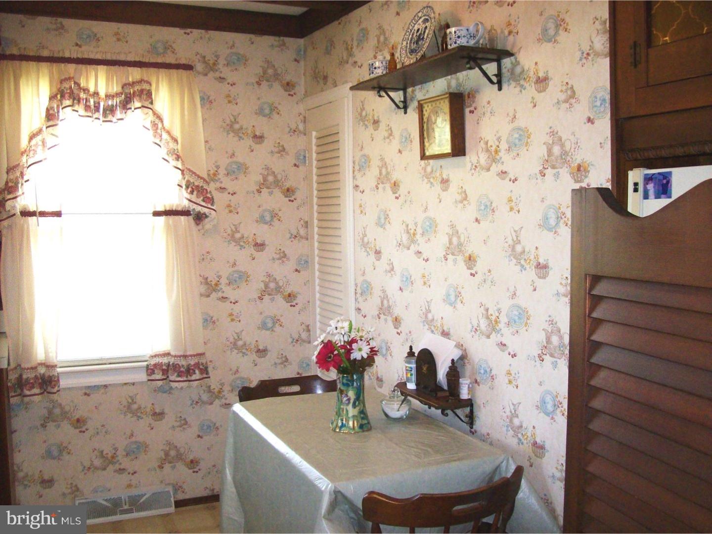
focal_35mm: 36
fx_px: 740
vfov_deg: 39.7
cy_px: 267
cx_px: 356
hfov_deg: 51.4
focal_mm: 6
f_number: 2.7
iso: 200
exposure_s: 1/64
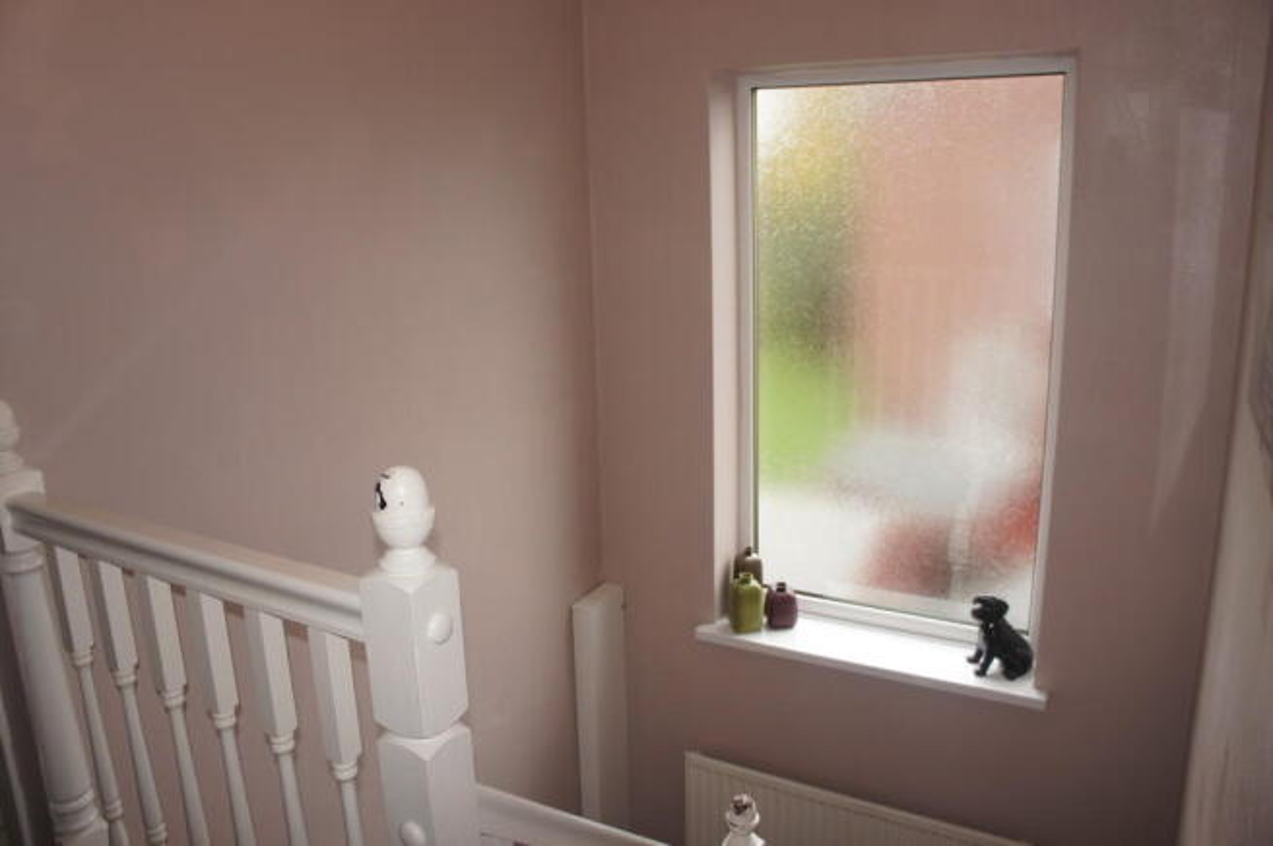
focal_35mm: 27
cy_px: 423
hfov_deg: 67.4
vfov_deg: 47.8
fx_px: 954
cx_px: 636
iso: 200
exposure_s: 1/60
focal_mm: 18
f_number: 4
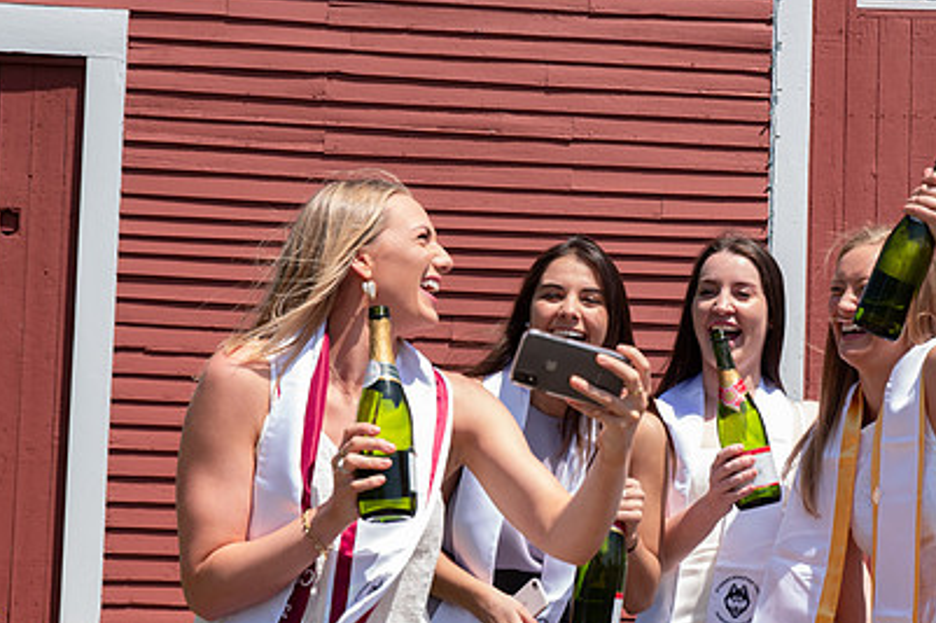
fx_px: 2599
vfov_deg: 13.7
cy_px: 363
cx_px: 665
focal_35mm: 100
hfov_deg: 20.3
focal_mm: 46
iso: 100
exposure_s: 1/250
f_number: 5.6
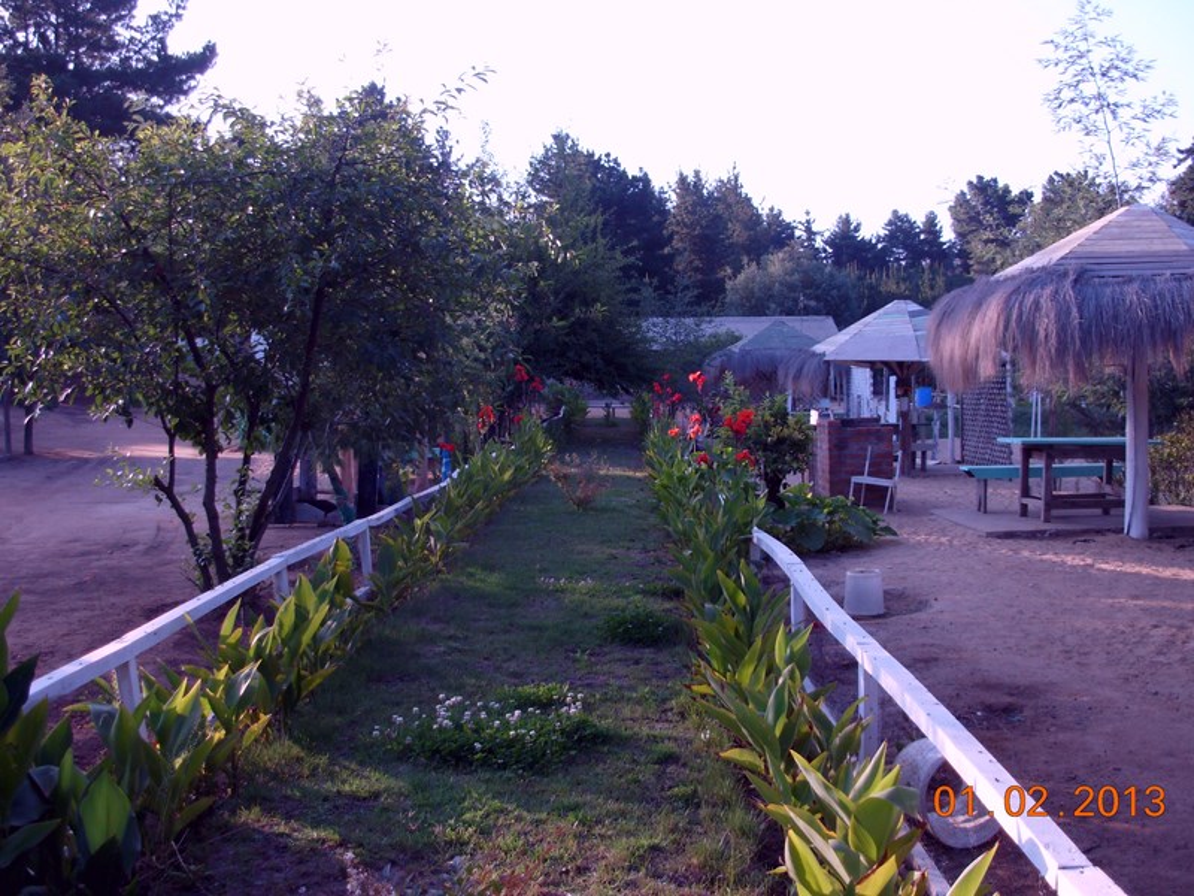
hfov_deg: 49.0
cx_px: 597
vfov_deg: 37.7
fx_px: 1311
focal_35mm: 38
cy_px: 448
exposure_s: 1/256
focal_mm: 6.3
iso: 50
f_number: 2.9
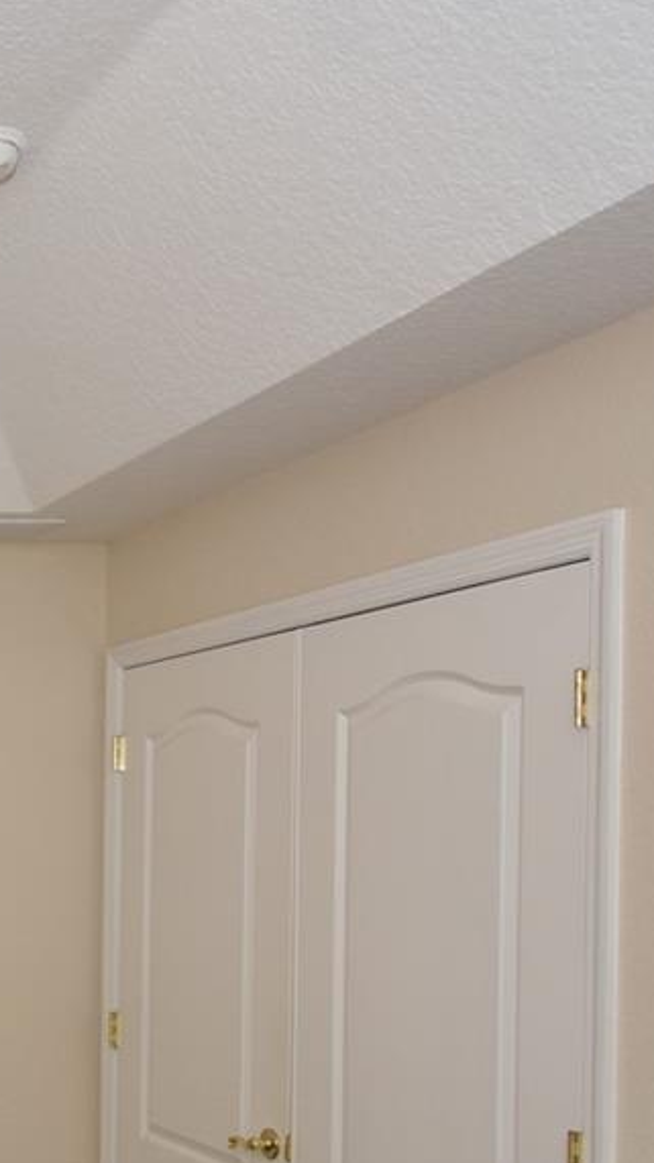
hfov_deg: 21.1
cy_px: 843
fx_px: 1357
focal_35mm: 44
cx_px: -424
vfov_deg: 45.1
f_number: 4.5
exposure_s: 1/80
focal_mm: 10
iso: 200
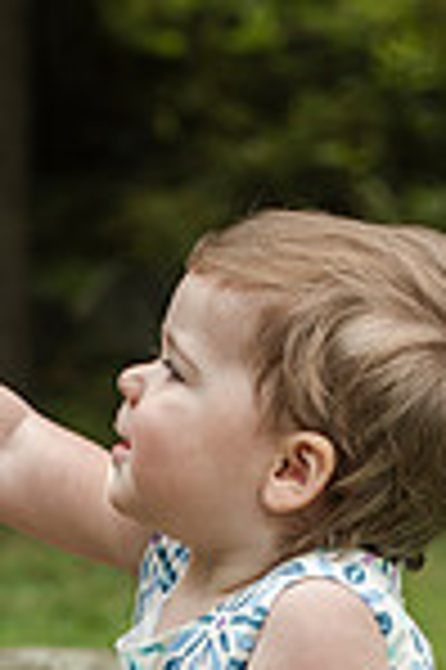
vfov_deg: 13.3
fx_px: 2812
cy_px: 796
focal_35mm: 151
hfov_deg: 9.0
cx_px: 99
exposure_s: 1/2000
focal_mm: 50
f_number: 3.5
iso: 640
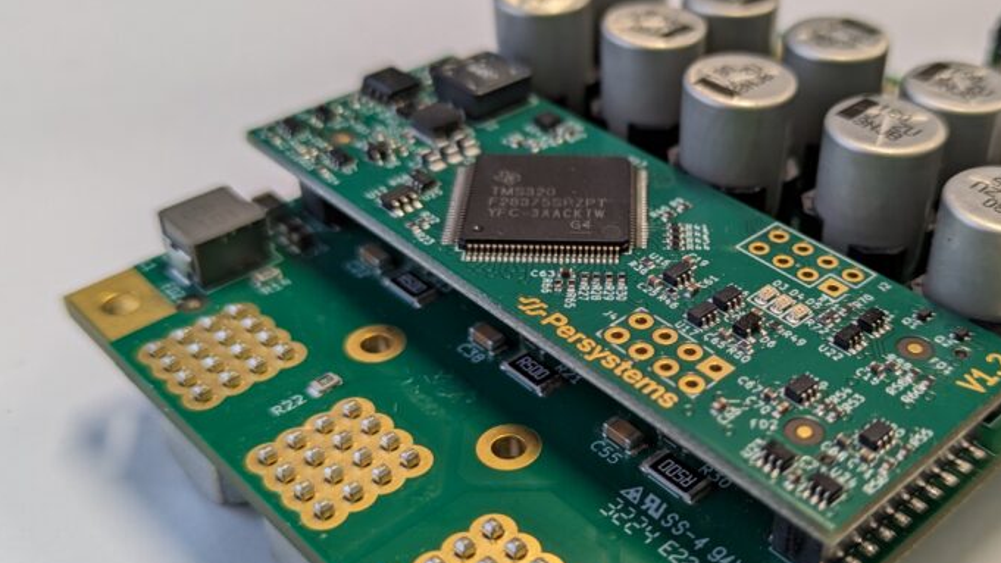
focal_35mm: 41
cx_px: 631
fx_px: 1088
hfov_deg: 48.9
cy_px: 304
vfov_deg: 29.0
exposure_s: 1/50
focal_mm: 5.43
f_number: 1.89
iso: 60
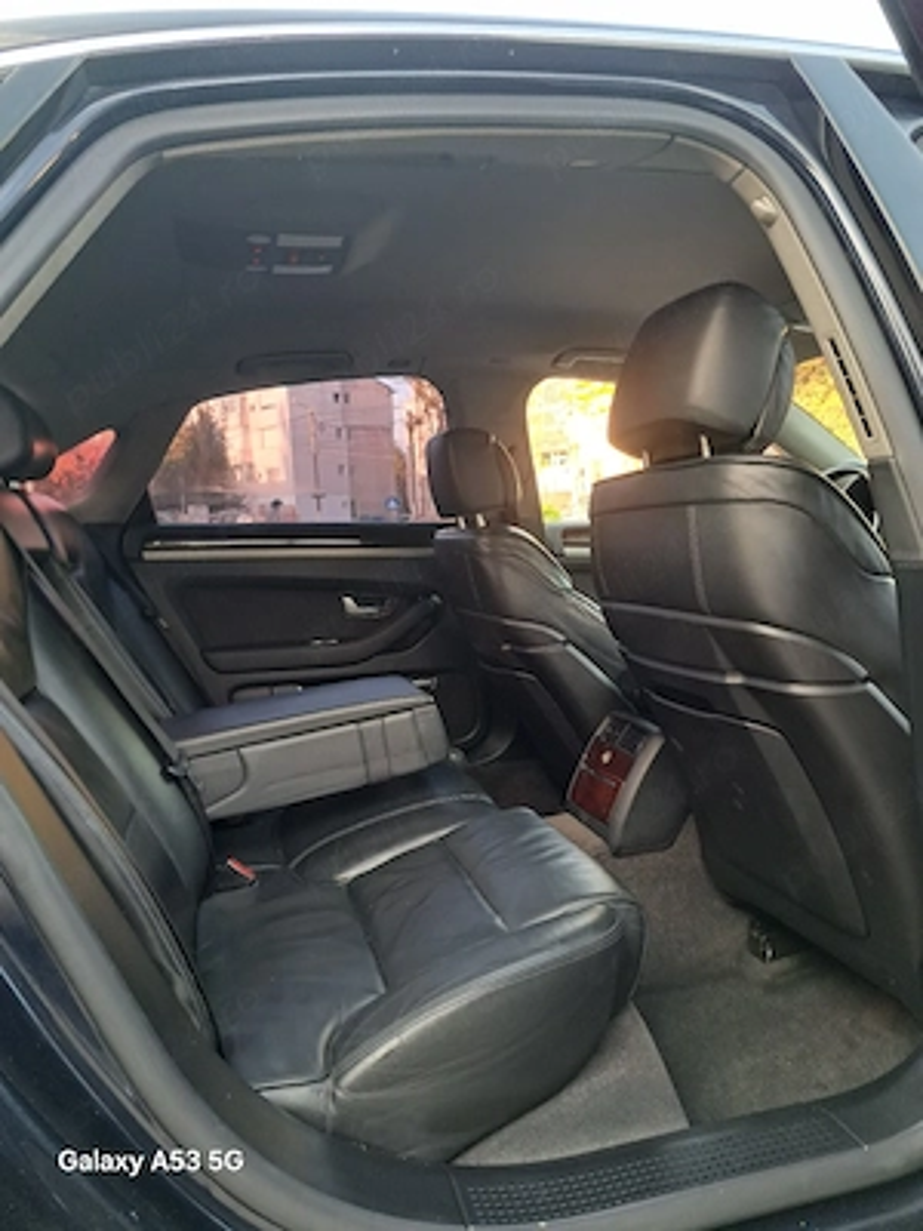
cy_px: 616
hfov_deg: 56.8
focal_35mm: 24
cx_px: 462
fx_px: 853
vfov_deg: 71.6
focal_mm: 5.23
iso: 160
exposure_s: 1/50
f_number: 1.8
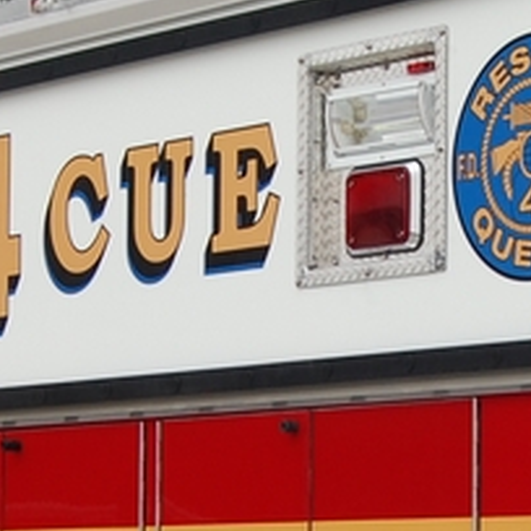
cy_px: 466
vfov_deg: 9.7
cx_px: 429
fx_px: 3124
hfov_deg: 9.7
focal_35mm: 180
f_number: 5.6
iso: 200
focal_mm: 24
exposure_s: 1/125
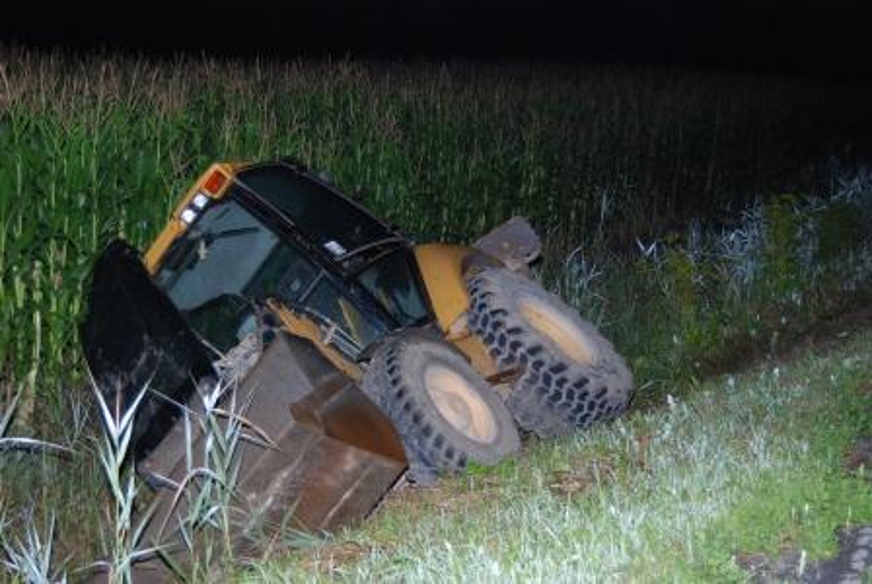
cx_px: 436
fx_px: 1892
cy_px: 292
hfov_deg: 26.0
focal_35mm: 78
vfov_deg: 17.5
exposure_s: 1/30
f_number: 5
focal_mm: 52
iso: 1000
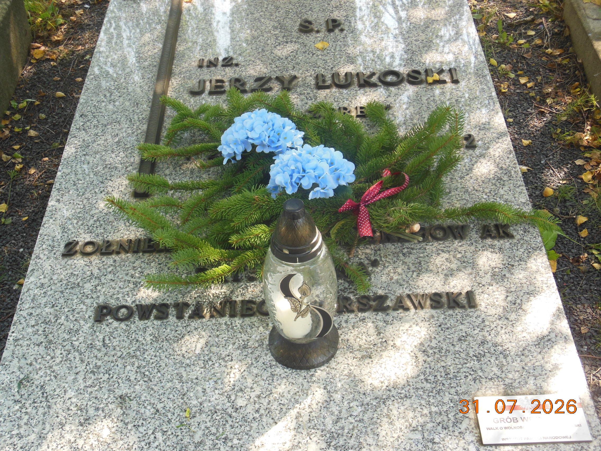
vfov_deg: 29.1
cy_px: 226
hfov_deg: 38.2
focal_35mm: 50
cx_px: 300
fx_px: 868
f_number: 4
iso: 125
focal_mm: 8.9
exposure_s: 1/80
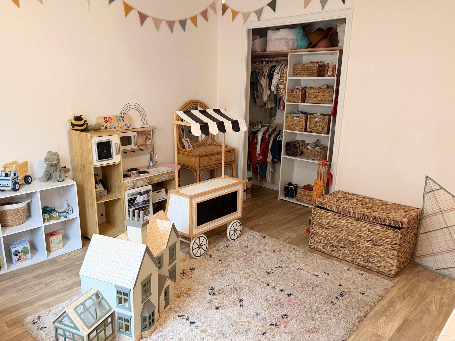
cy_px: 170
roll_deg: -0.7
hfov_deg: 65.3
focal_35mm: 27
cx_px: 222
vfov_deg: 51.4
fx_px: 355
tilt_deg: -14.2
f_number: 1.78
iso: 320
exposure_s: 1/60
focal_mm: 6.76
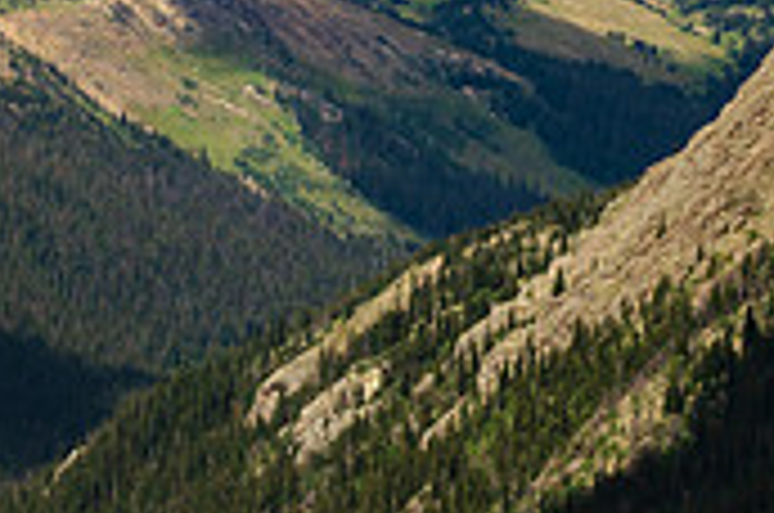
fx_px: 5966
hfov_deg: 7.4
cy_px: -194
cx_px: -189
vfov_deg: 4.9
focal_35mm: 278
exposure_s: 1/100
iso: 200
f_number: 16
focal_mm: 55
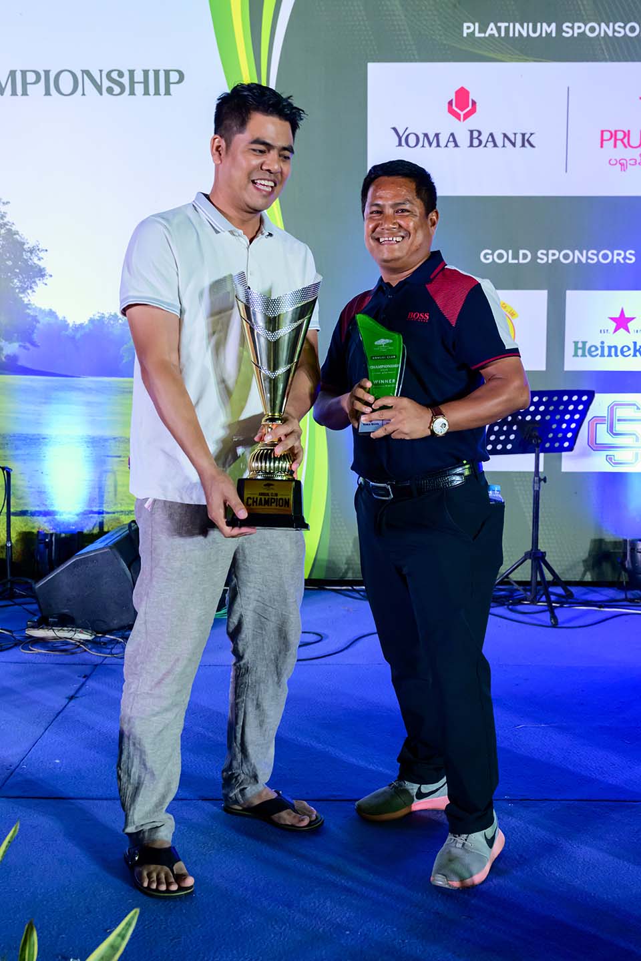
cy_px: 480
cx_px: 320
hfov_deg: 36.9
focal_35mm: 36
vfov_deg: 53.1
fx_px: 961
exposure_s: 1/250
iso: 4000
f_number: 4.5
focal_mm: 36
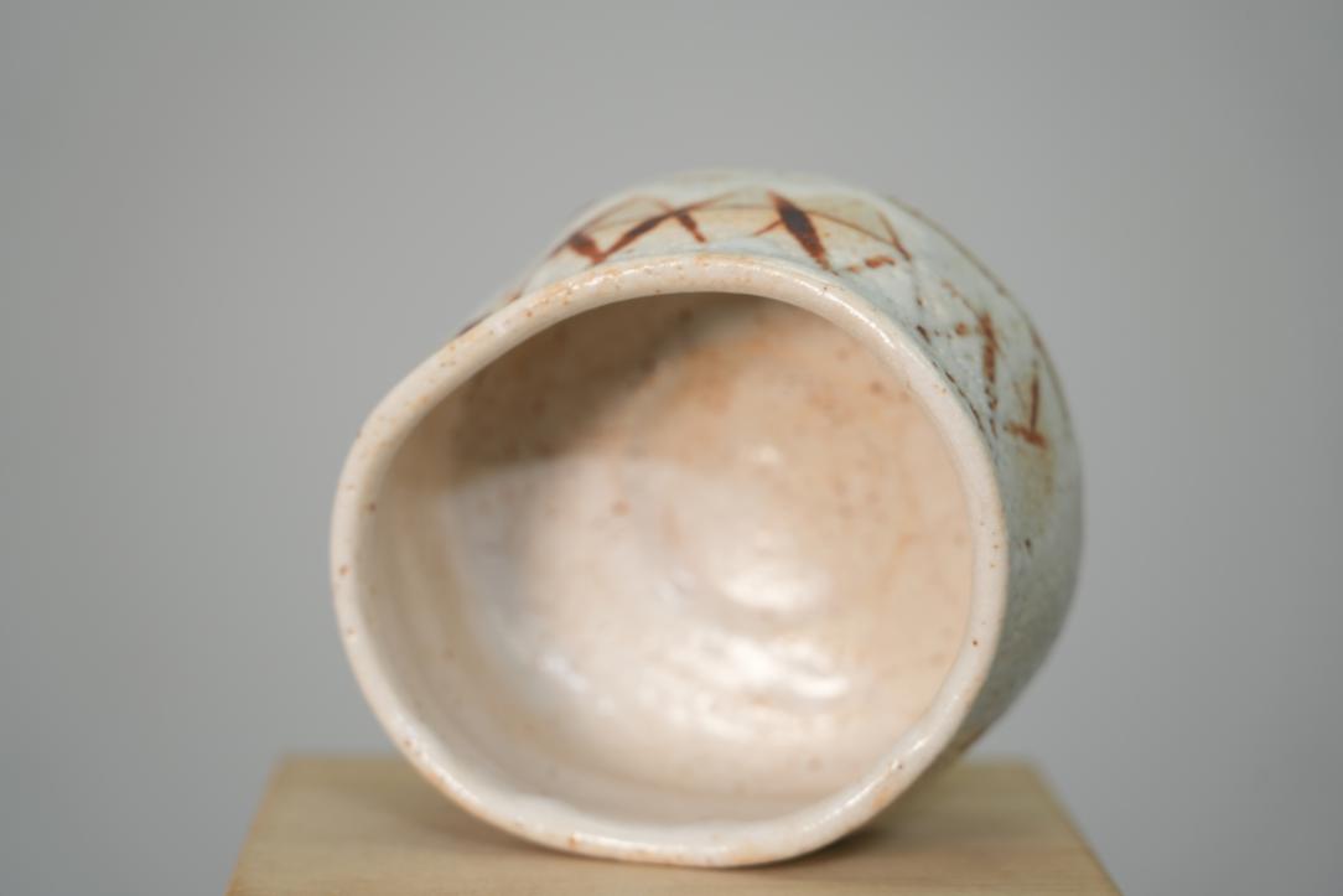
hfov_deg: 19.5
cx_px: 672
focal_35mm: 105
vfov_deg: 13.0
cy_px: 448
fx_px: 3917
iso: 640
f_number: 4
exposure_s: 1/125
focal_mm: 105
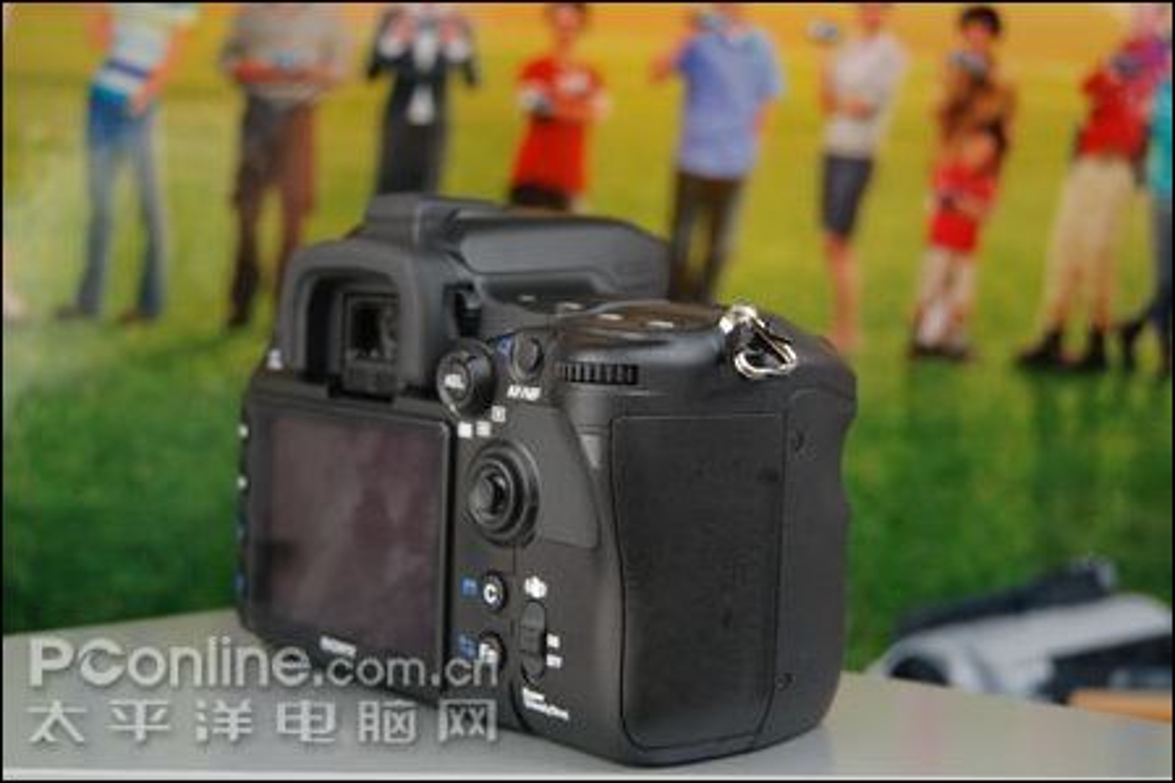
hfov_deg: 35.1
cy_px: 392
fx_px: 1860
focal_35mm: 57
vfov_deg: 23.8
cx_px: 588
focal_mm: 38
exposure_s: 1/20
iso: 1600
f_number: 4.8
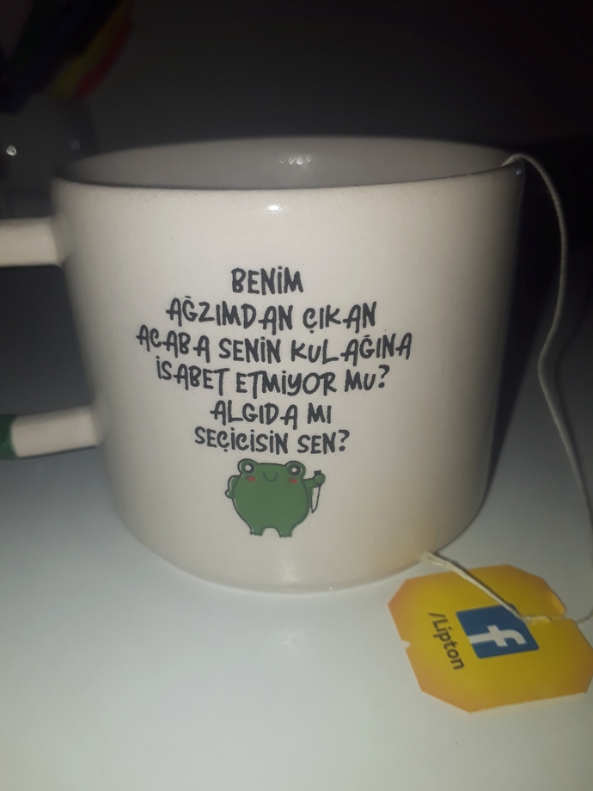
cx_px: 296
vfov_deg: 65.3
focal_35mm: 27
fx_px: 617
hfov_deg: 51.4
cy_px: 396
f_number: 1.9
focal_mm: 3.6
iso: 40
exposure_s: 1/135
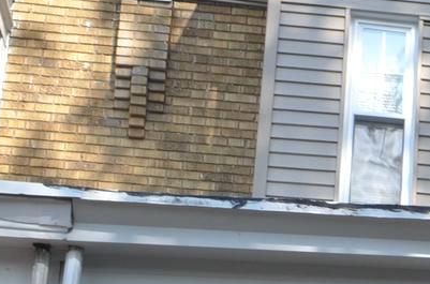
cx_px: 746
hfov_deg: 13.5
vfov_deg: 9.6
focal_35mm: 138
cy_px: 403
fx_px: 1644
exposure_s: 1/250
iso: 200
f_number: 8
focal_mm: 18
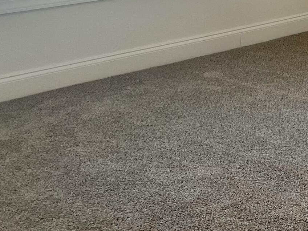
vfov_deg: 14.9
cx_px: 426
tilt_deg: -2.0
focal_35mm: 92
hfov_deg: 19.3
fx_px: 819
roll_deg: -0.1
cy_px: -118
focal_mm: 5.7
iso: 50
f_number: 1.5
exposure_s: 1/120
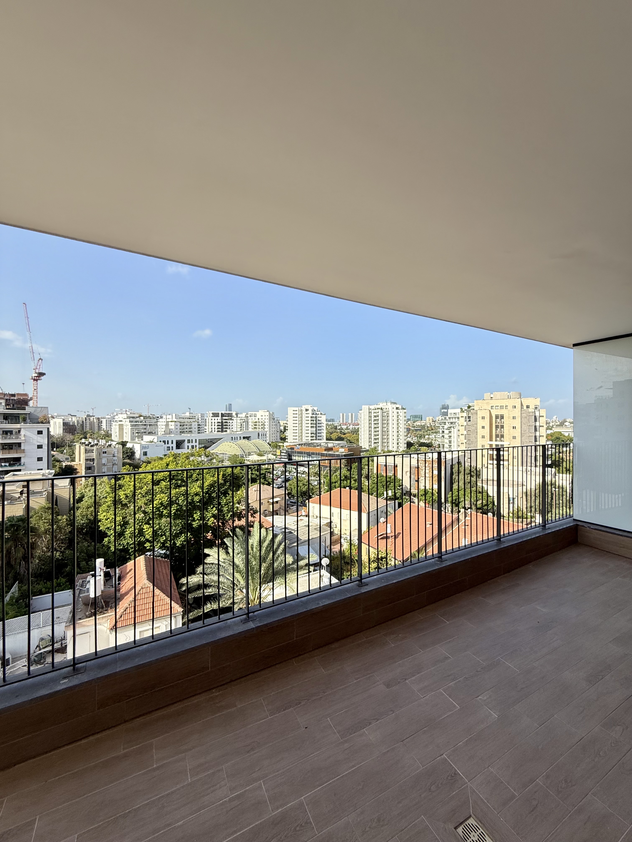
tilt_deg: +0.4
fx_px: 341
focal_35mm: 14
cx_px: 316
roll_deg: -0.6
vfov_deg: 102.1
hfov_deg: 85.7
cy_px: 421
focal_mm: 2.22
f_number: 2.2
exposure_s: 1/1497
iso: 50
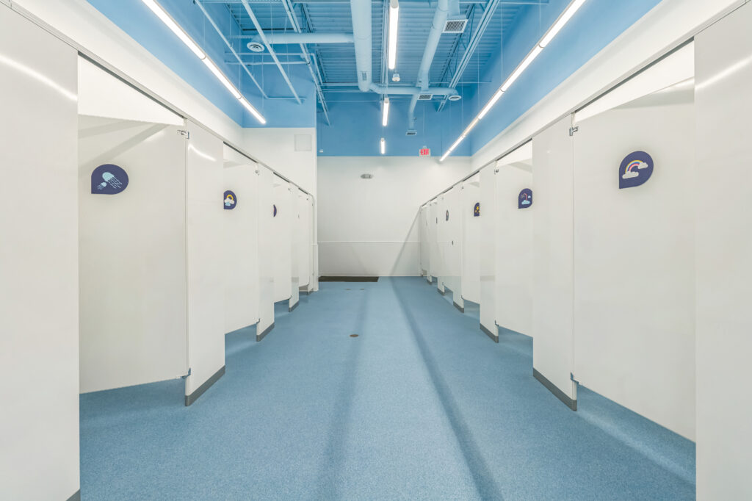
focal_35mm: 16
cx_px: 376
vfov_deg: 73.7
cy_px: 250
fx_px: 334
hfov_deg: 96.8
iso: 200
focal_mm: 16
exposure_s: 1/40
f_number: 8
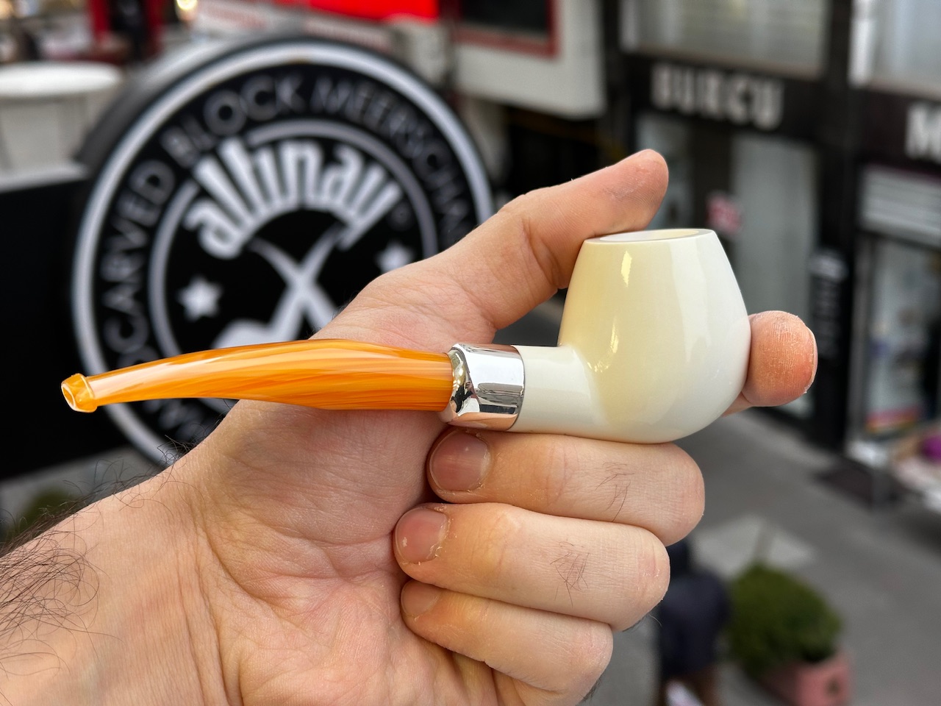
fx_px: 1305
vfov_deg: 30.3
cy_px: 353
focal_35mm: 48
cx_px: 470
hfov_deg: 39.7
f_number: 1.78
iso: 50
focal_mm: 6.86
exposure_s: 1/50
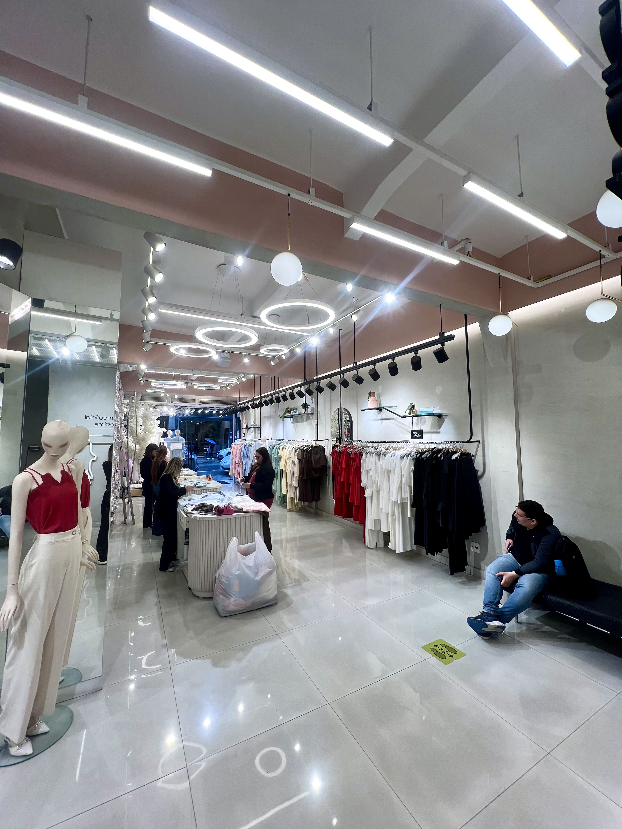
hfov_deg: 89.9
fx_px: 311
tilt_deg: +3.5
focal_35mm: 13
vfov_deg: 106.2
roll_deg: +0.1
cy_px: 414
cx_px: 311
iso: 32
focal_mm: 1.57
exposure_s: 1/127
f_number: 1.8
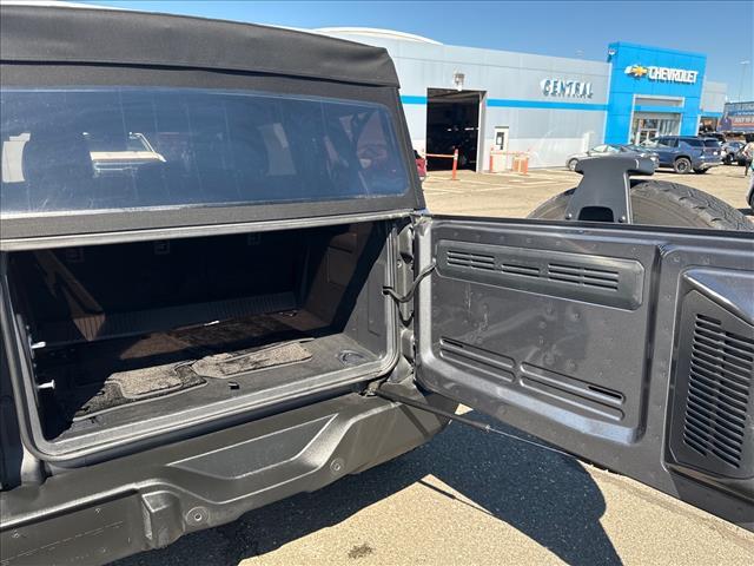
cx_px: 377
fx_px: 523
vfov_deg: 56.8
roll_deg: +1.0
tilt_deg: -13.6
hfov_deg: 71.6
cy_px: 283
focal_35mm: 24
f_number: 1.78
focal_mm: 6.76
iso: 80
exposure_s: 1/643
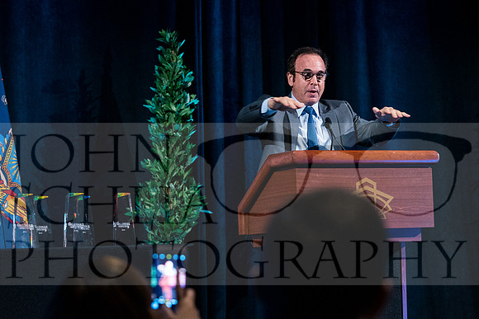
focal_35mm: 117
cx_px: 240
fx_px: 1557
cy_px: 160
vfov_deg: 11.7
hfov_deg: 17.5
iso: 3200
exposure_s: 1/125
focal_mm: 78
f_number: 3.5
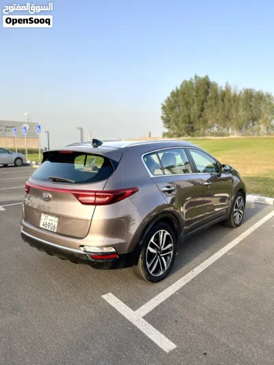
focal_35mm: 26
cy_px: 182
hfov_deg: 53.1
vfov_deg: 67.3
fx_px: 274
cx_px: 137
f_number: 1.6
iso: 50
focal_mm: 5.1
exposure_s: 1/852
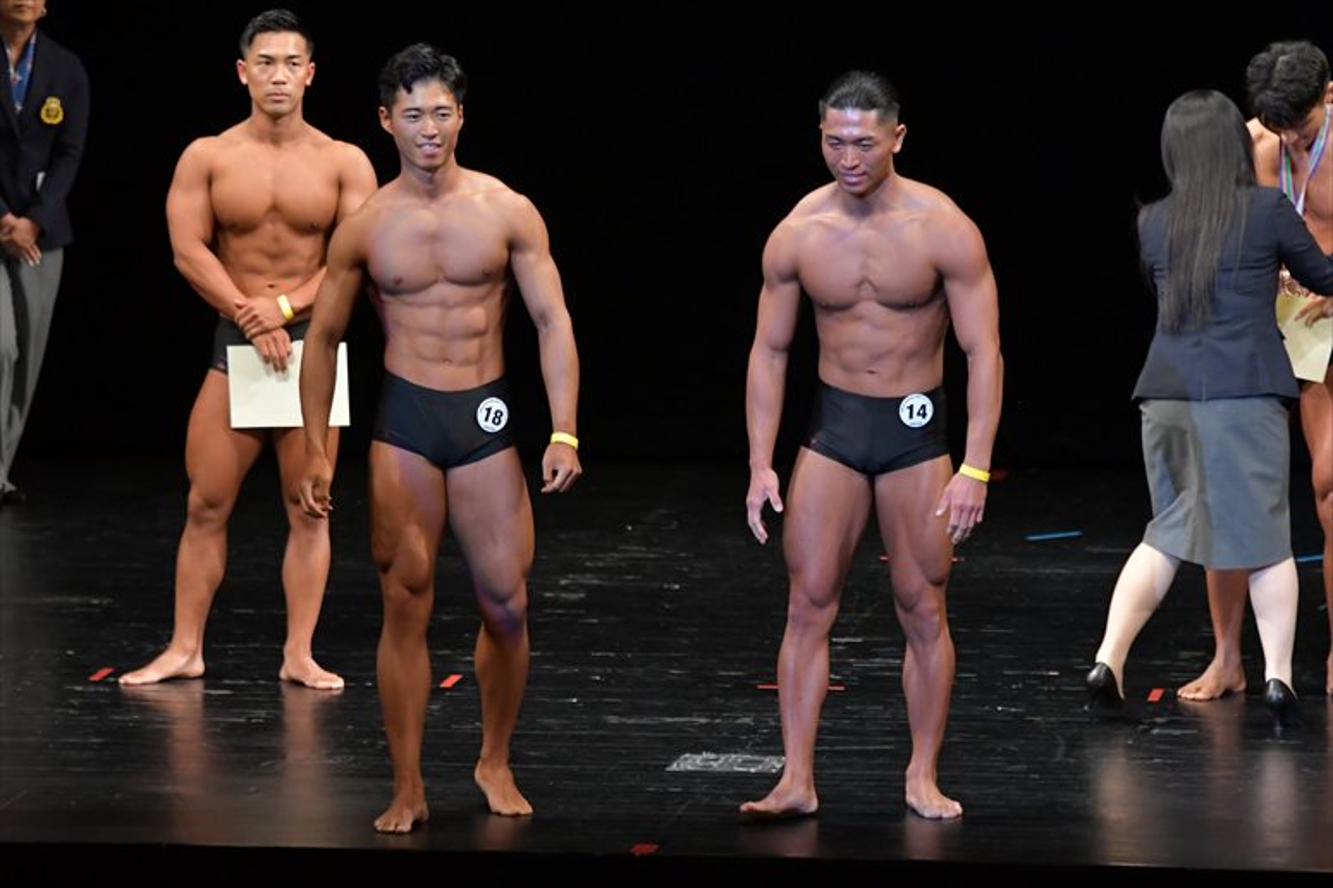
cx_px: 666
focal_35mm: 255
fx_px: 9438
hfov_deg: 8.1
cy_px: 444
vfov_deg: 5.4
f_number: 5.6
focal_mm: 170
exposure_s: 1/400
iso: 3200
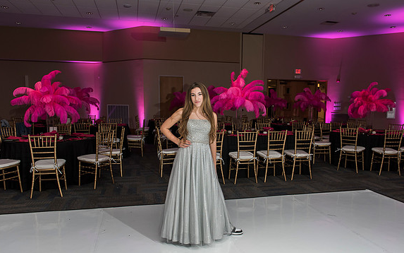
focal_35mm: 30
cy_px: 140
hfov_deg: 62.8
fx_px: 330
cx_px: 215
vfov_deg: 41.8
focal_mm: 27
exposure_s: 1/100
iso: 800
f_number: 4.5
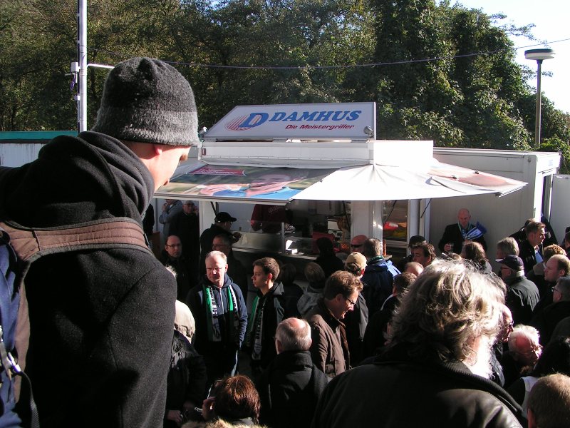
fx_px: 626
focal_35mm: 38
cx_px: 285
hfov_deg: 49.0
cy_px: 214
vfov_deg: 37.7
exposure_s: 1/200
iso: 50
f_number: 5.6
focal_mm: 5.8
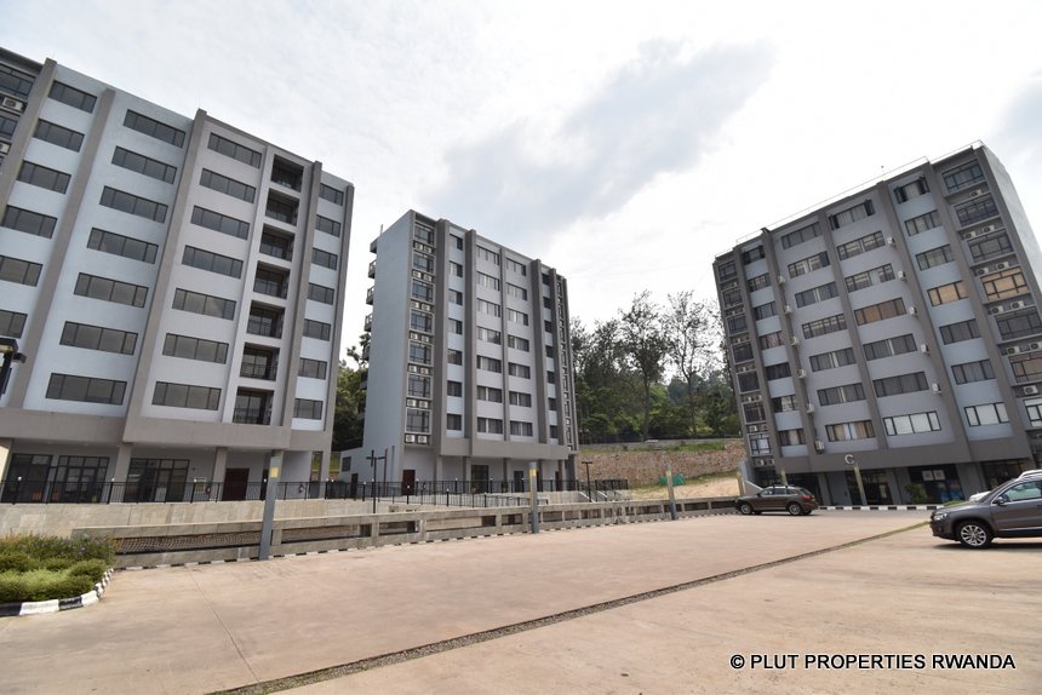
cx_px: 521
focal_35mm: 15
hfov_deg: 100.4
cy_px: 348
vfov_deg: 77.4
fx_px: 434
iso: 100
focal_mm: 10
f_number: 8
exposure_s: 1/250
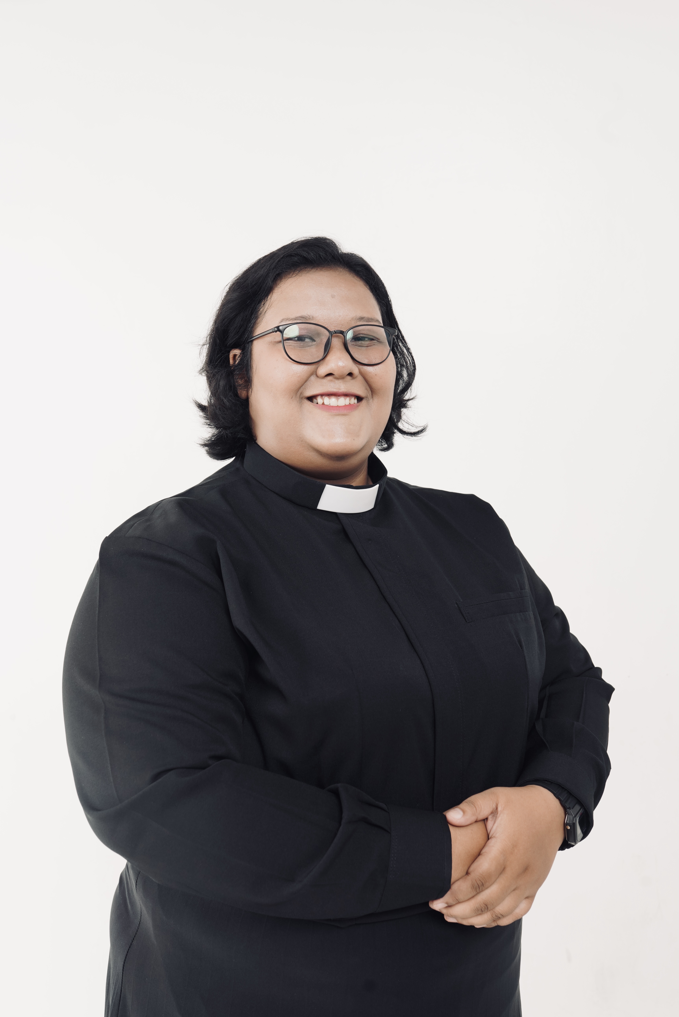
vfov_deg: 54.4
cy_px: 508
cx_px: 340
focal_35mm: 35
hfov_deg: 37.9
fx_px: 990
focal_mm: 35
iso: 800
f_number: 6.3
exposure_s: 1/125
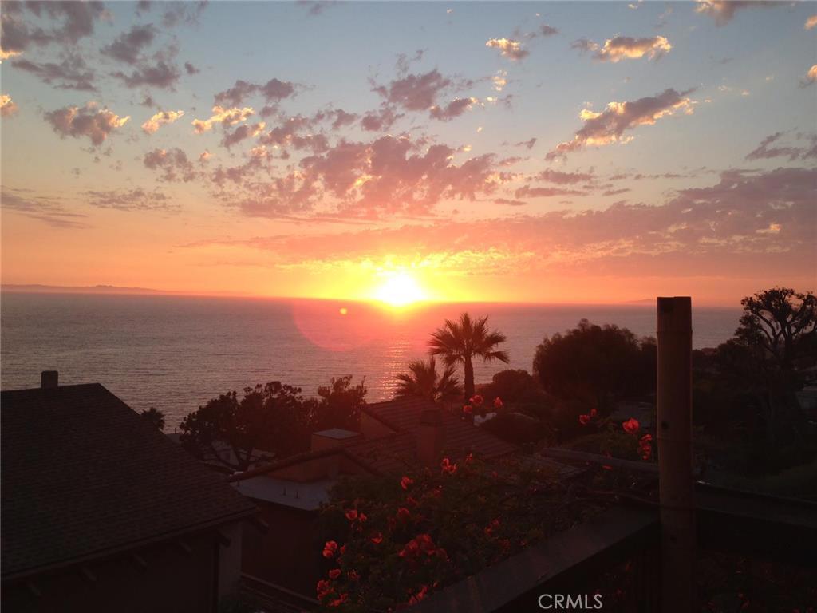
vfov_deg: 42.9
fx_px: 779
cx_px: 408
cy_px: 306
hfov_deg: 55.4
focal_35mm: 33
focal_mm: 4.12
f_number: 2.4
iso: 50
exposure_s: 1/257
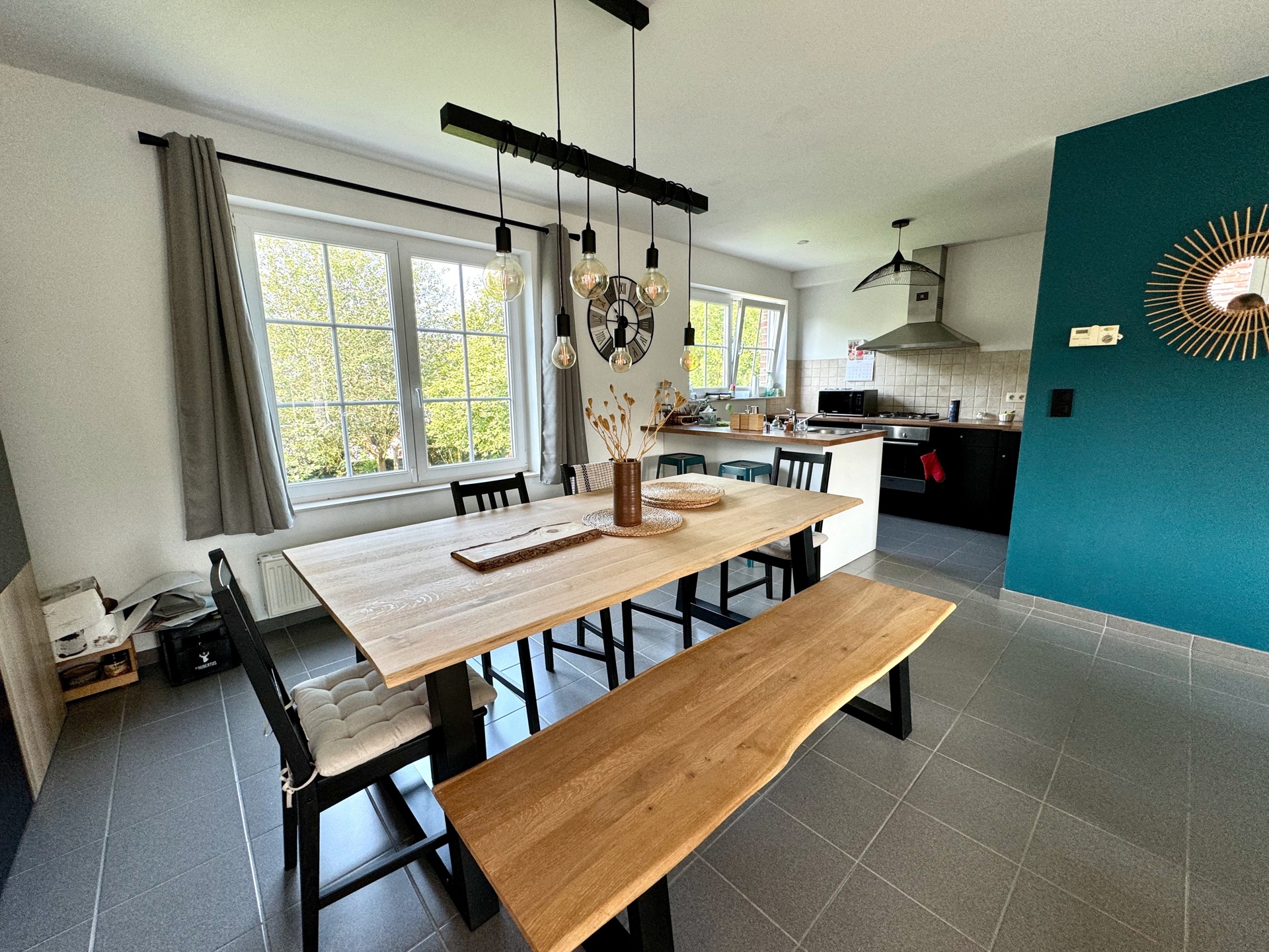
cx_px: 634
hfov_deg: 102.1
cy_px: 476
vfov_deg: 85.7
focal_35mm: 14
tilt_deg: -9.3
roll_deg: +0.9
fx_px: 513
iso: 100
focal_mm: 2.22
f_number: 2.2
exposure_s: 1/99
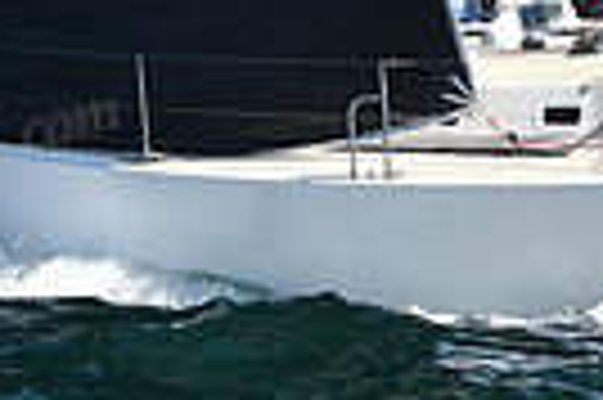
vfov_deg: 4.5
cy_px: -119
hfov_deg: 6.8
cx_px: 356
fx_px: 5086
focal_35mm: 304
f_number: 5
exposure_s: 1/1600
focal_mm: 70
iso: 250
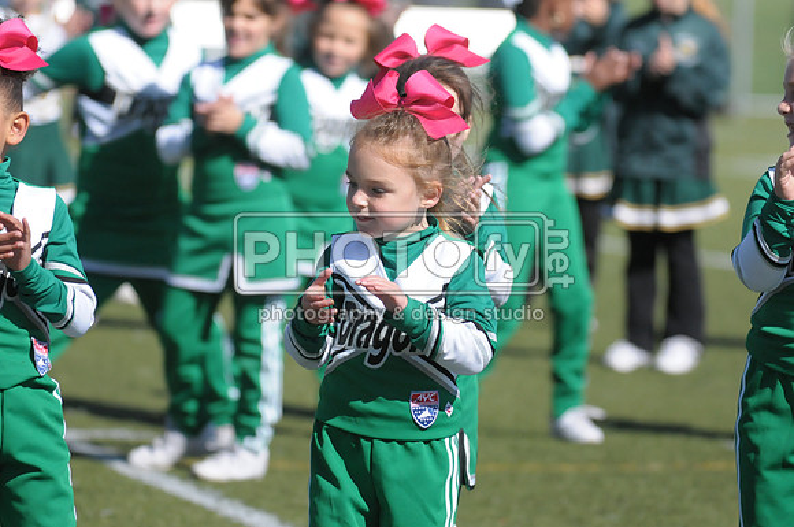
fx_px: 7268
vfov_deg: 4.2
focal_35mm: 330
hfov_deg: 6.3
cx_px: 397
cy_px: 264
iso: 1000
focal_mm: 220
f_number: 4
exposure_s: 1/8000
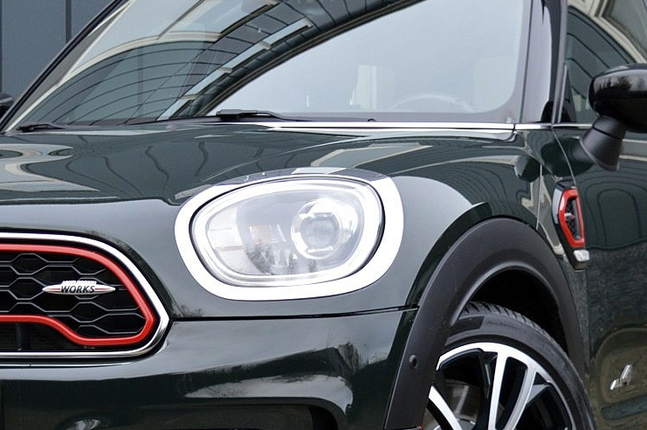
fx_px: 2244
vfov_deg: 10.9
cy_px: 239
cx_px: 244
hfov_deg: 16.4
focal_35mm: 125
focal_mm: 38
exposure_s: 1/60
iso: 560
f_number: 4.8
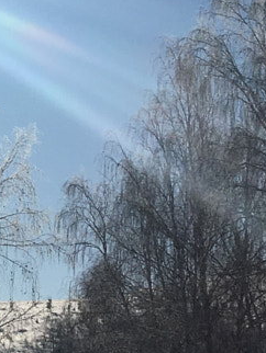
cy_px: 22
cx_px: -250
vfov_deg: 13.6
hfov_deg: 9.7
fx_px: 1473
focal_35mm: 144
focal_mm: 4.15
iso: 25
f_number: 2.2
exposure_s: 1/10989
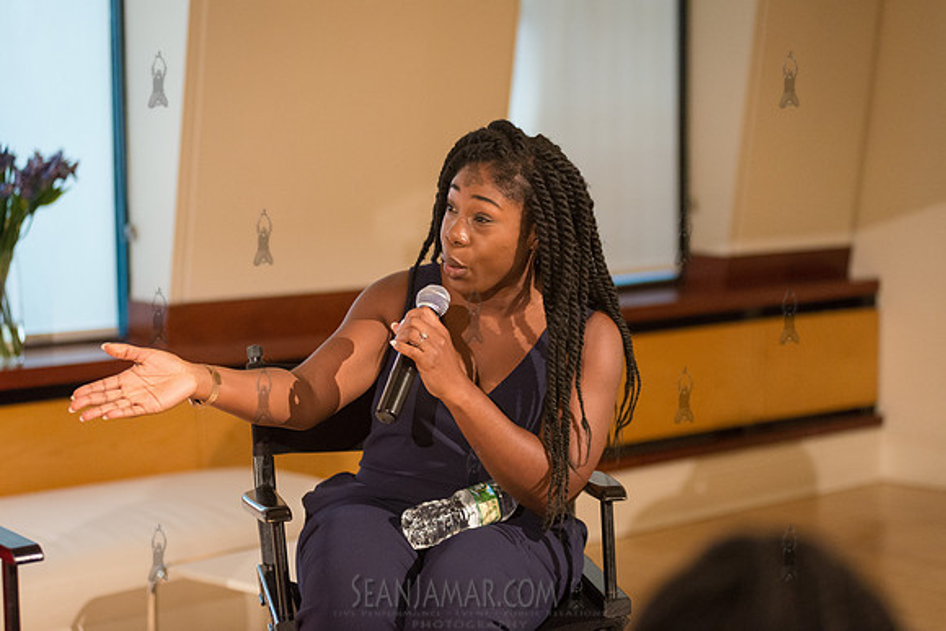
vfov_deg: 17.1
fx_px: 2103
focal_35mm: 80
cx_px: 473
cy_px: 316
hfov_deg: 25.4
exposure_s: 1/200
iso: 4000
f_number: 2.8
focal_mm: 80
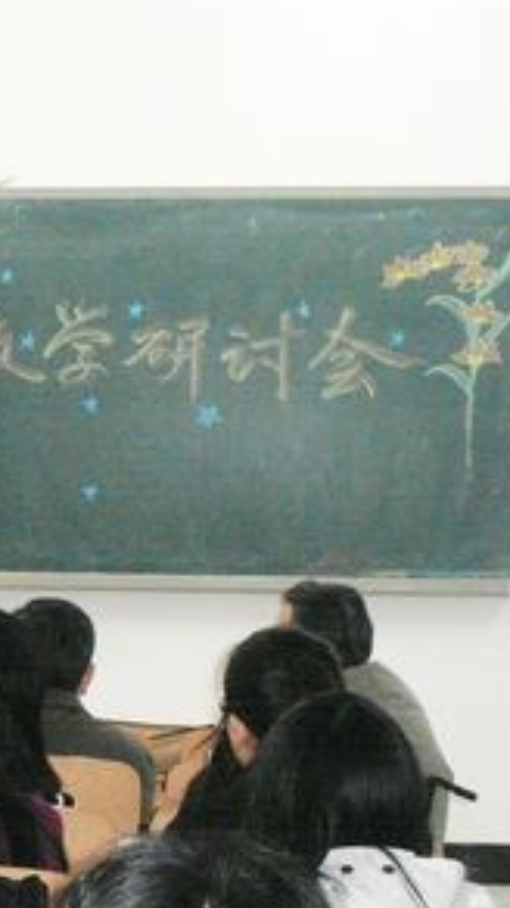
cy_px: 471
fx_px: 3466
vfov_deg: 14.9
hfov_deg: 8.3
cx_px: -112
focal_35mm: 144
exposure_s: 1/90
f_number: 5
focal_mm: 15.3
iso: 400
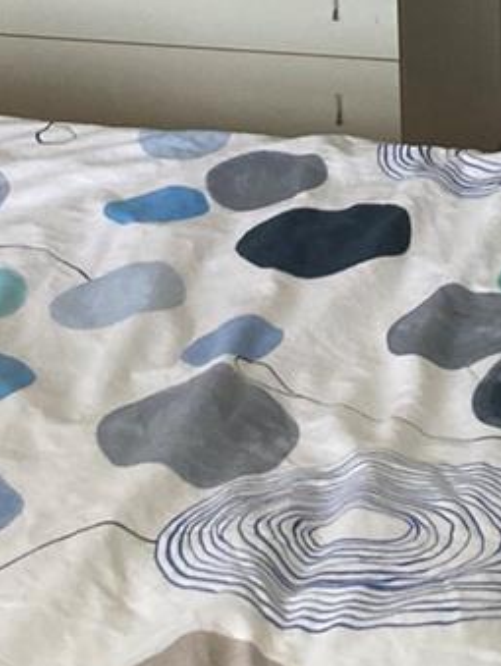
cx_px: 536
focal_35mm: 99
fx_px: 1907
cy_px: -338
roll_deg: +1.6
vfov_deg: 17.7
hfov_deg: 14.6
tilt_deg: -5.8
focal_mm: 3.99
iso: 200
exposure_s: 1/60
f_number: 1.8
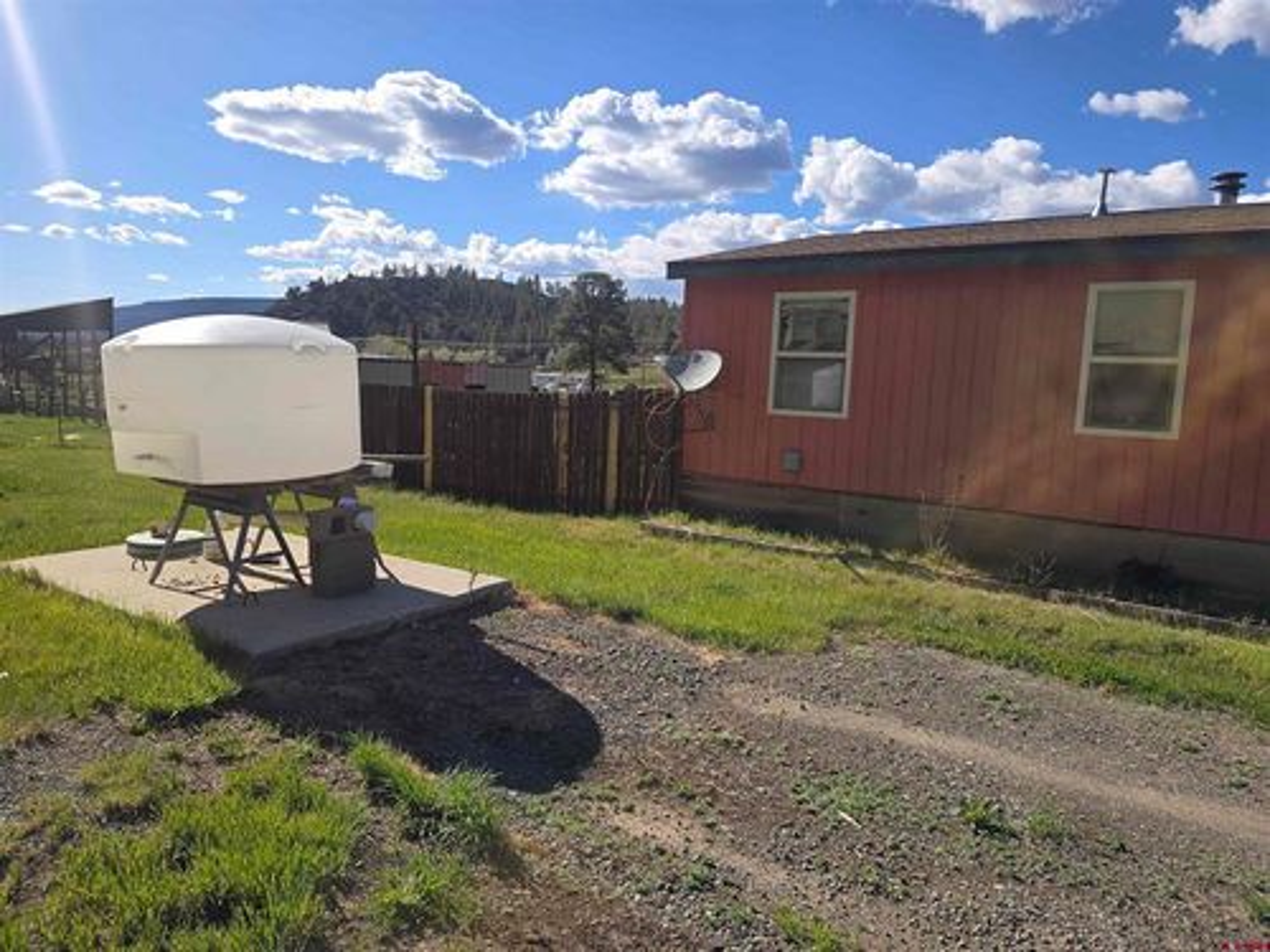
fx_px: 844
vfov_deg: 58.9
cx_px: 635
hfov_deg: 73.9
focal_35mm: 23
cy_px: 476
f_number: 1.7
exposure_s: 1/801
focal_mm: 6.3
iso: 12
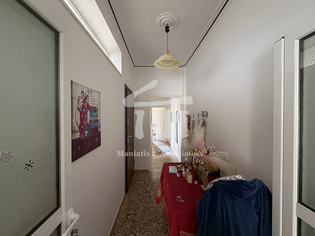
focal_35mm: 14
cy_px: 118
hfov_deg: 102.1
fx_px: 127
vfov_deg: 85.7
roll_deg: -0.1
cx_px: 158
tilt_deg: -1.0
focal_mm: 2.22
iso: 500
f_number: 2.2
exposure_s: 1/40
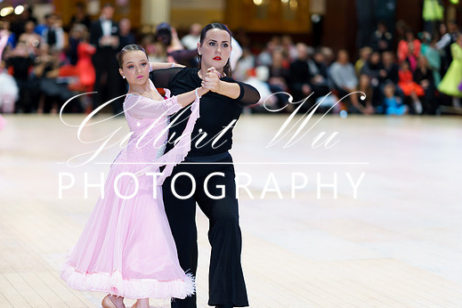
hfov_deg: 21.5
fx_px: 1219
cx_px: 212
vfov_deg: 14.4
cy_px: 159
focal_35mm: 95
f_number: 1.4
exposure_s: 1/250
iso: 400
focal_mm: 85
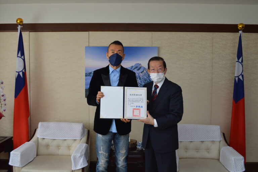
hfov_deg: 53.2
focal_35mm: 36
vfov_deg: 36.8
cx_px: 129
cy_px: 86
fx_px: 258
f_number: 5.6
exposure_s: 1/125
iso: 400
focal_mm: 24
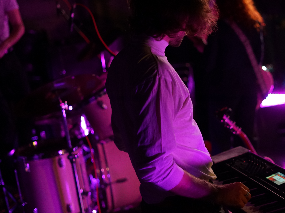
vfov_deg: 20.7
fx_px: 585
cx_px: 179
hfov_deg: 27.3
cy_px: 98
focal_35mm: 71
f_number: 2
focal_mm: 50
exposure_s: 1/100
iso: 1600
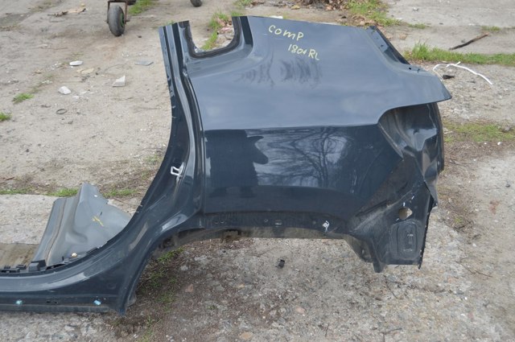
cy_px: 171
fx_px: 557
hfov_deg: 49.6
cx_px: 258
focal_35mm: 39
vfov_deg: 34.1
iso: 160
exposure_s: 1/125
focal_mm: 26
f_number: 5.6
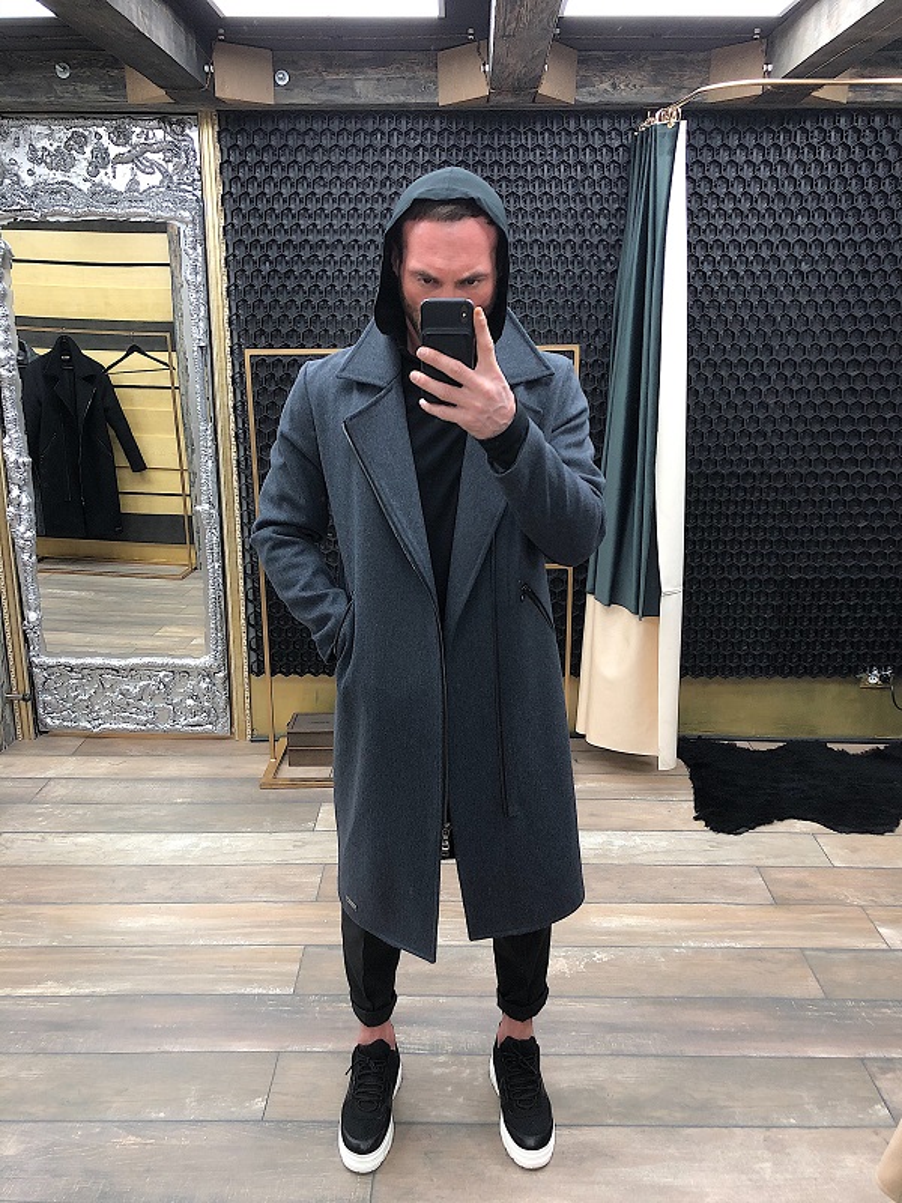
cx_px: 451
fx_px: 973
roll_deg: -0.4
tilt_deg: -16.3
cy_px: 602
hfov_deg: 49.7
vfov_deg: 63.4
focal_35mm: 28
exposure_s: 1/33
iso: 32
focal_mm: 4
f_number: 1.8
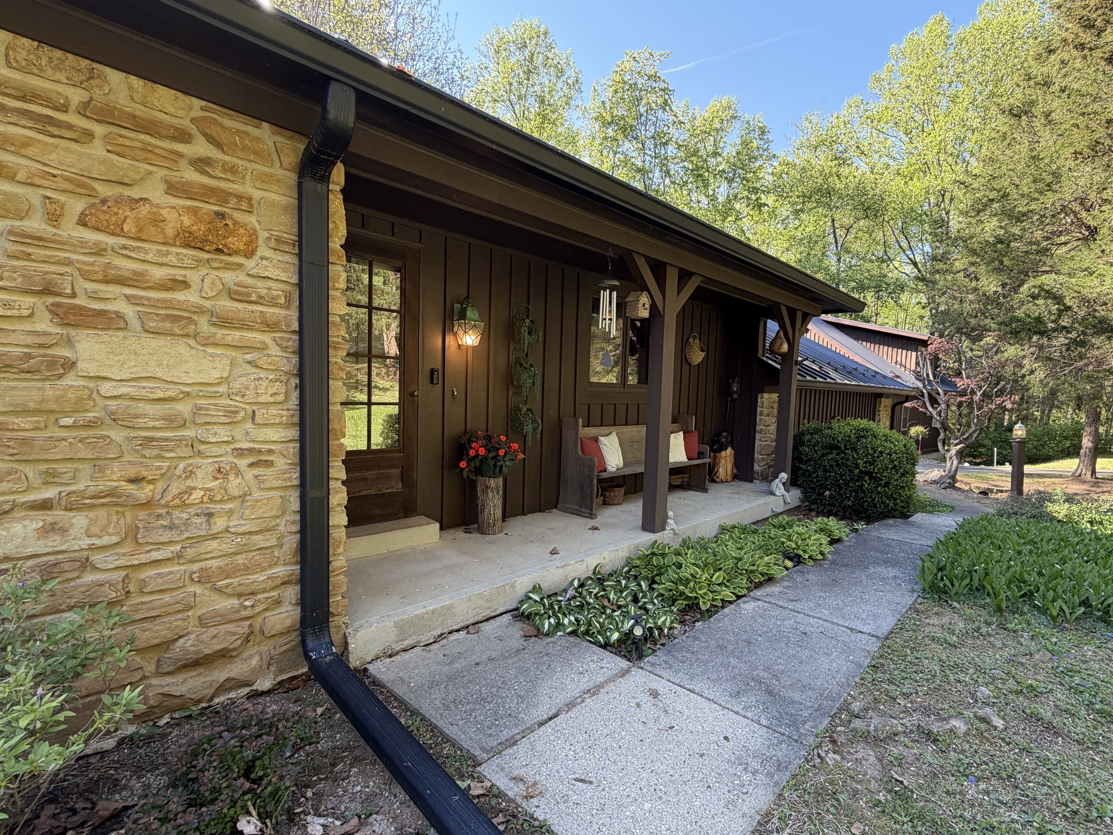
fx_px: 514
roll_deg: -2.4
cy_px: 425
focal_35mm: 16
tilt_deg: -4.8
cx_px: 631
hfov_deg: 93.9
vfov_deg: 78.1
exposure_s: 1/121
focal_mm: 2.22
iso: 80
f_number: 2.2
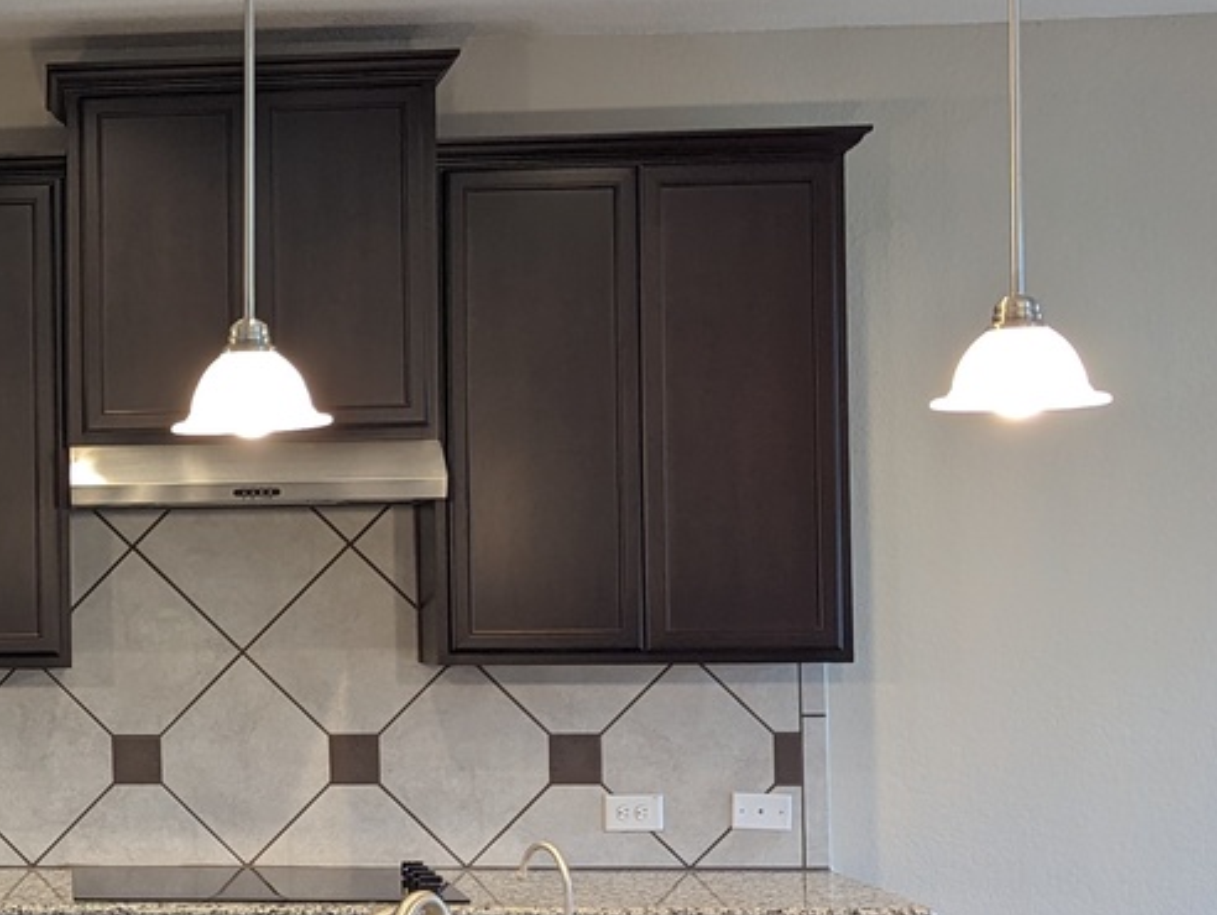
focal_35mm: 70
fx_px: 2463
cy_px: 539
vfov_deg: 21.0
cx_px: -166
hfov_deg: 25.5
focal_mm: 6.81
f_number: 1.85
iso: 87
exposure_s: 1/24
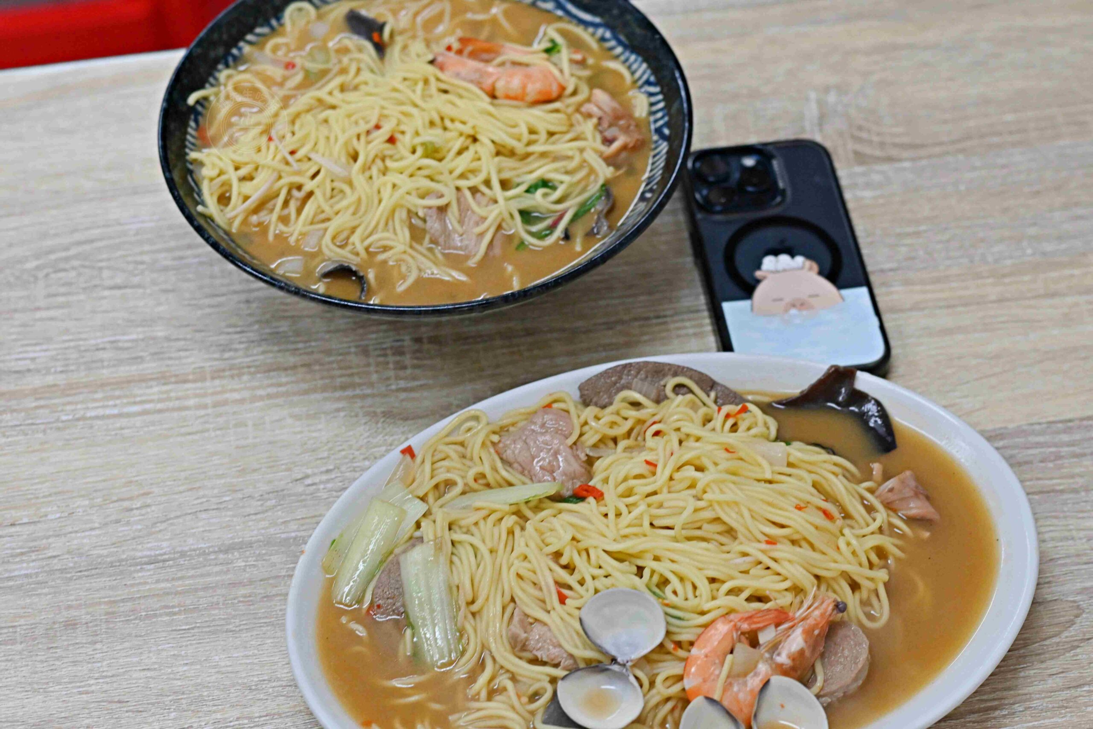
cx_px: 546
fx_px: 2277
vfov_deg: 18.2
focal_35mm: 75
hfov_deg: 27.0
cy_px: 364
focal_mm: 50
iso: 720
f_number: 3.2
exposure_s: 1/200
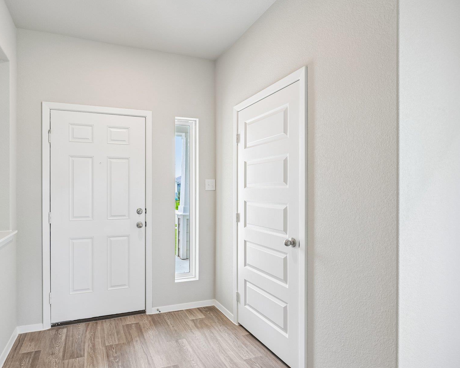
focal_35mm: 19
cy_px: 191
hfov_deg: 81.7
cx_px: 172
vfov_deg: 70.8
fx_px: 259
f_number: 6.7
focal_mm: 15
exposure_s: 1/15
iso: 100
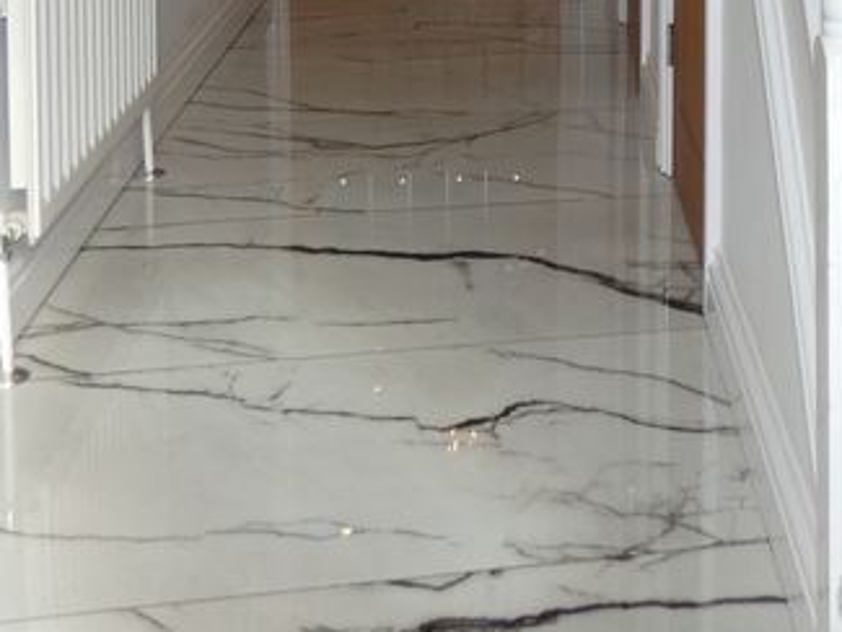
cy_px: -192
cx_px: 889
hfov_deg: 28.4
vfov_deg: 21.1
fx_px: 1533
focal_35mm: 63
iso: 80
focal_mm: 3.6
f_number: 2.8
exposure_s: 1/160
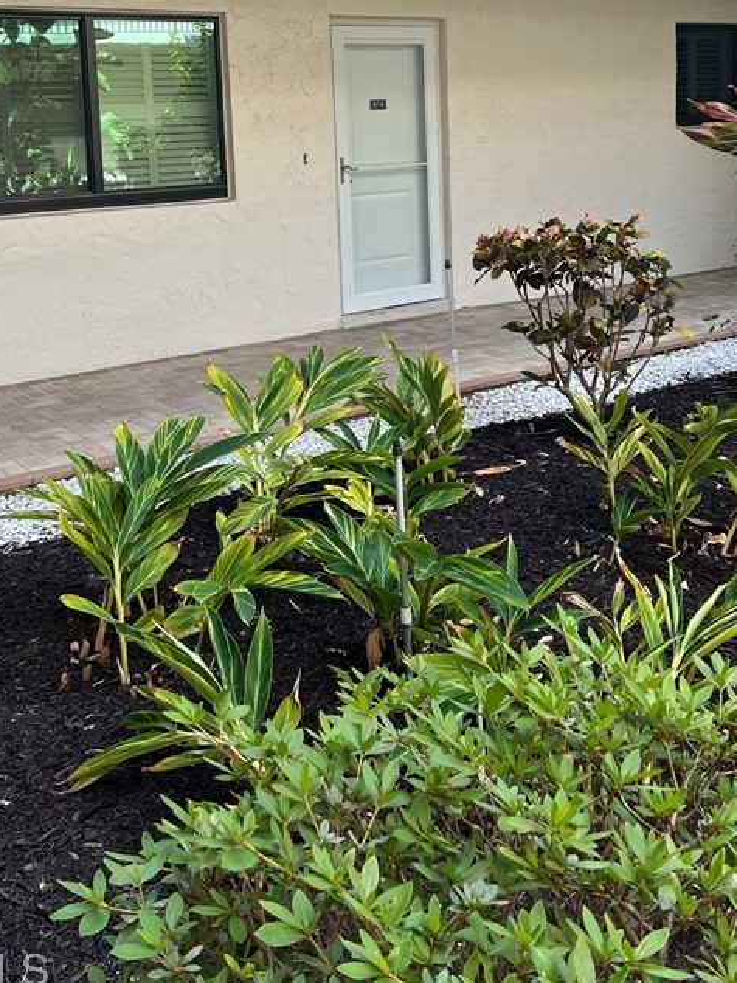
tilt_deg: -5.1
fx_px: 1193
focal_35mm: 42
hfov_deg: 34.3
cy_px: 222
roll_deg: +0.6
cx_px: 389
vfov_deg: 43.1
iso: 50
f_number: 1.5
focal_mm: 5.7
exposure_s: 1/383
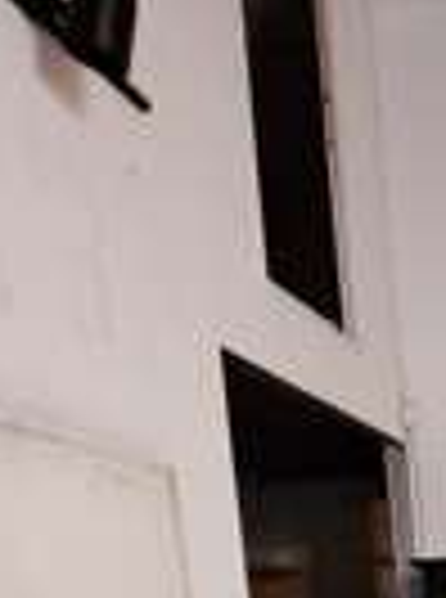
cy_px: 760
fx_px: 846
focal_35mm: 49
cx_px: 678
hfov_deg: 23.4
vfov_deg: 31.1
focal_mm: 1.74
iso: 800
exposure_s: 1/14
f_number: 2.2
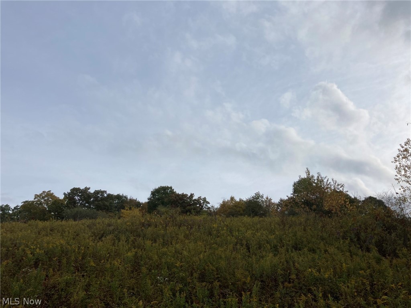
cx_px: 206
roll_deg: -0.1
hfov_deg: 63.4
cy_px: 154
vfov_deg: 49.7
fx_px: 332
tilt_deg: +33.4
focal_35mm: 28
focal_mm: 3.99
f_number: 1.8
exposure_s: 1/2525
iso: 20
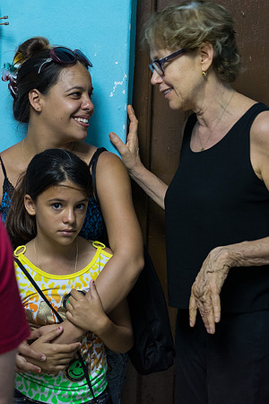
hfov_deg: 16.3
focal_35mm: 84
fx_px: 941
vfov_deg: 24.2
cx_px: 134
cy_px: 202
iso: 5000
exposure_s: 1/60
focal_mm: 56
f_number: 3.6
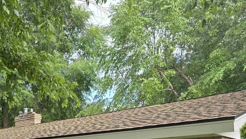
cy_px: 176
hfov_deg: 40.9
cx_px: 63
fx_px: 320
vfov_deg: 22.2
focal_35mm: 49
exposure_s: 1/180
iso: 16
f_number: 1.7
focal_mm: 6.3
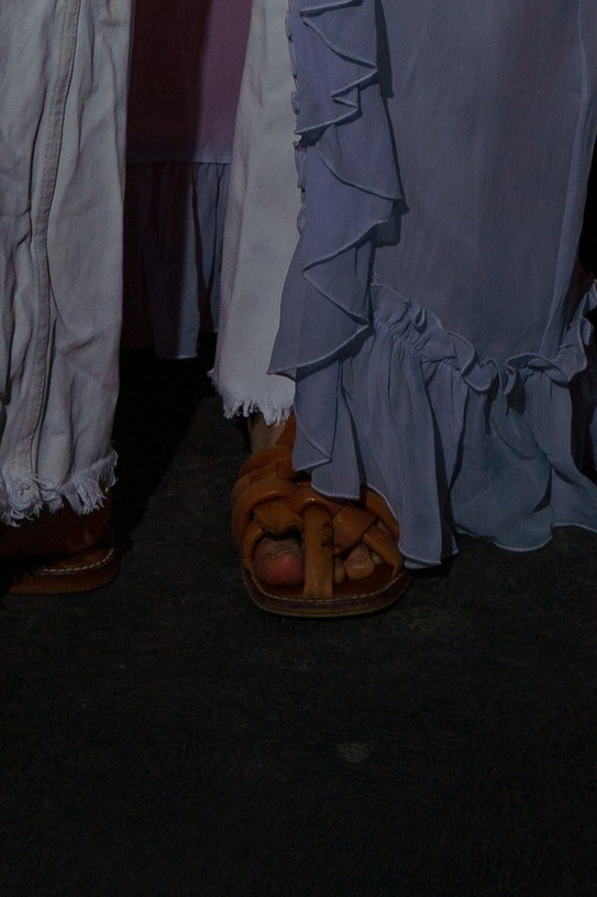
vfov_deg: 10.2
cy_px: -1150
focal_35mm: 179
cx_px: 223
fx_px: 4454
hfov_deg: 7.7
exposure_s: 1/160
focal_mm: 38
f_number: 7.1
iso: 200
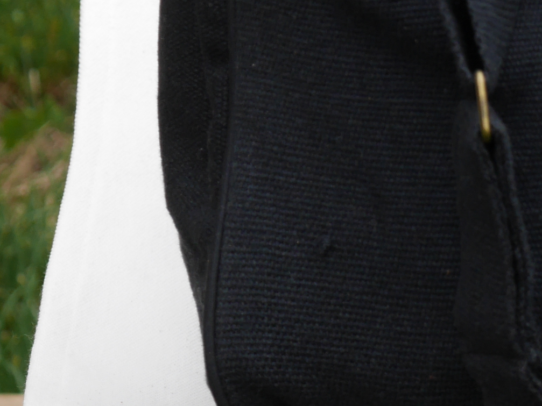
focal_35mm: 366
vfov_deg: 4.1
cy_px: -55
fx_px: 5730
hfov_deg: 5.4
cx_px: 689
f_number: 6.3
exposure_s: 1/125
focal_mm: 57
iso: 320
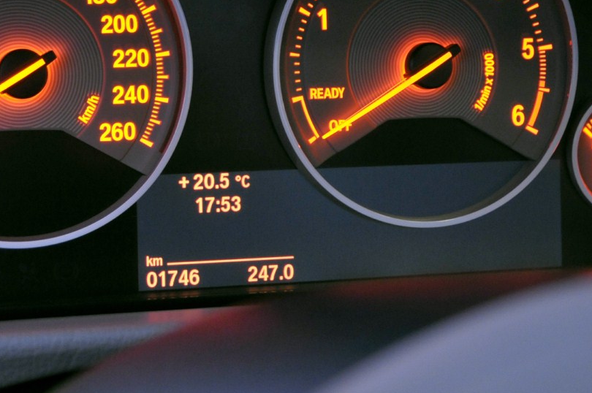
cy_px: 82
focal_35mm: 77
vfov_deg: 17.5
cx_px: 158
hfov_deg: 26.1
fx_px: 1265
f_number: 4.2
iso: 800
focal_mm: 26
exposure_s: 1/2
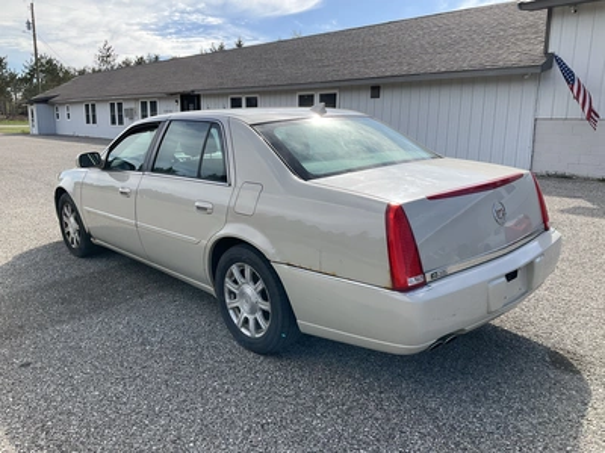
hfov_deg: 61.7
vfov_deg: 48.2
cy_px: 226
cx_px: 302
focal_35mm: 29
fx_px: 507
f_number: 1.8
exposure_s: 1/1144
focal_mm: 3
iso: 25
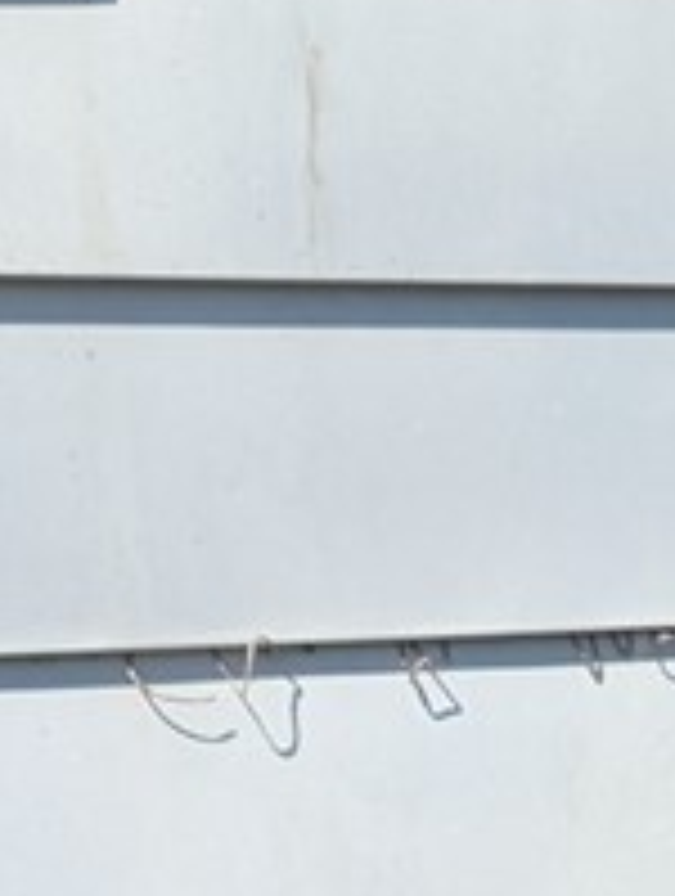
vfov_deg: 13.8
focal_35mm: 123
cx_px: 929
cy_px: 1727
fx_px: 3188
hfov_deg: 11.7
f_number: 1.85
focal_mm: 6.81
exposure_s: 1/3333
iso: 56
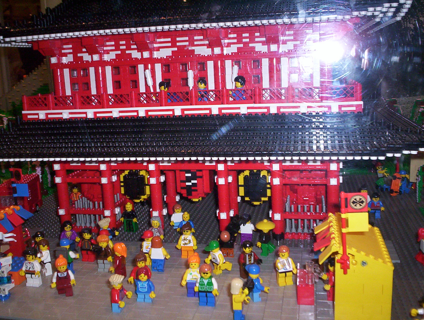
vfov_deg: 37.9
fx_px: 467
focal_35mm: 38
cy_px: 160
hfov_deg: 48.9
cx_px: 212
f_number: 4.5
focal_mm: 4.99
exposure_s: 1/60
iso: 140
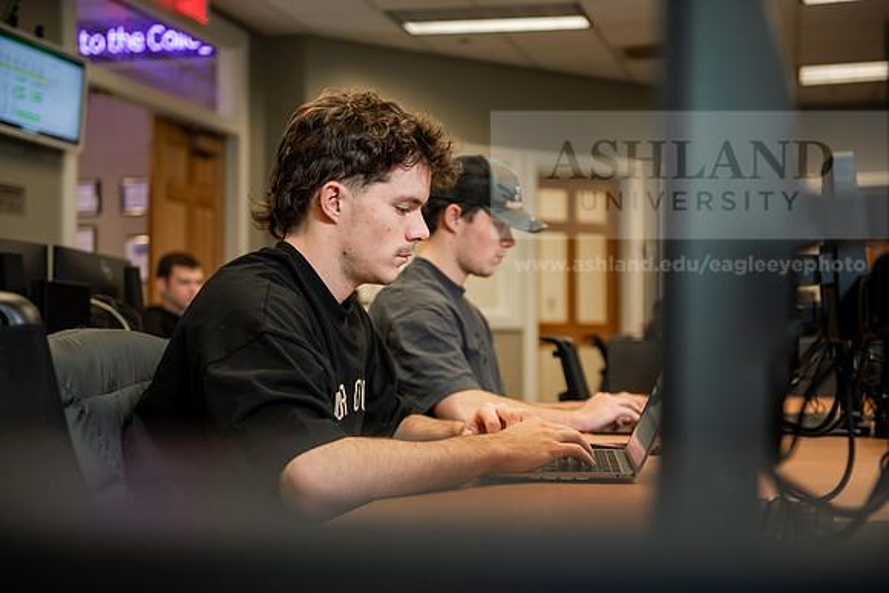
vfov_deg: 26.0
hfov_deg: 38.2
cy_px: 296
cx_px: 444
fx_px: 1284
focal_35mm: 52
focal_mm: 52
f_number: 2.8
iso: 640
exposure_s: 1/125
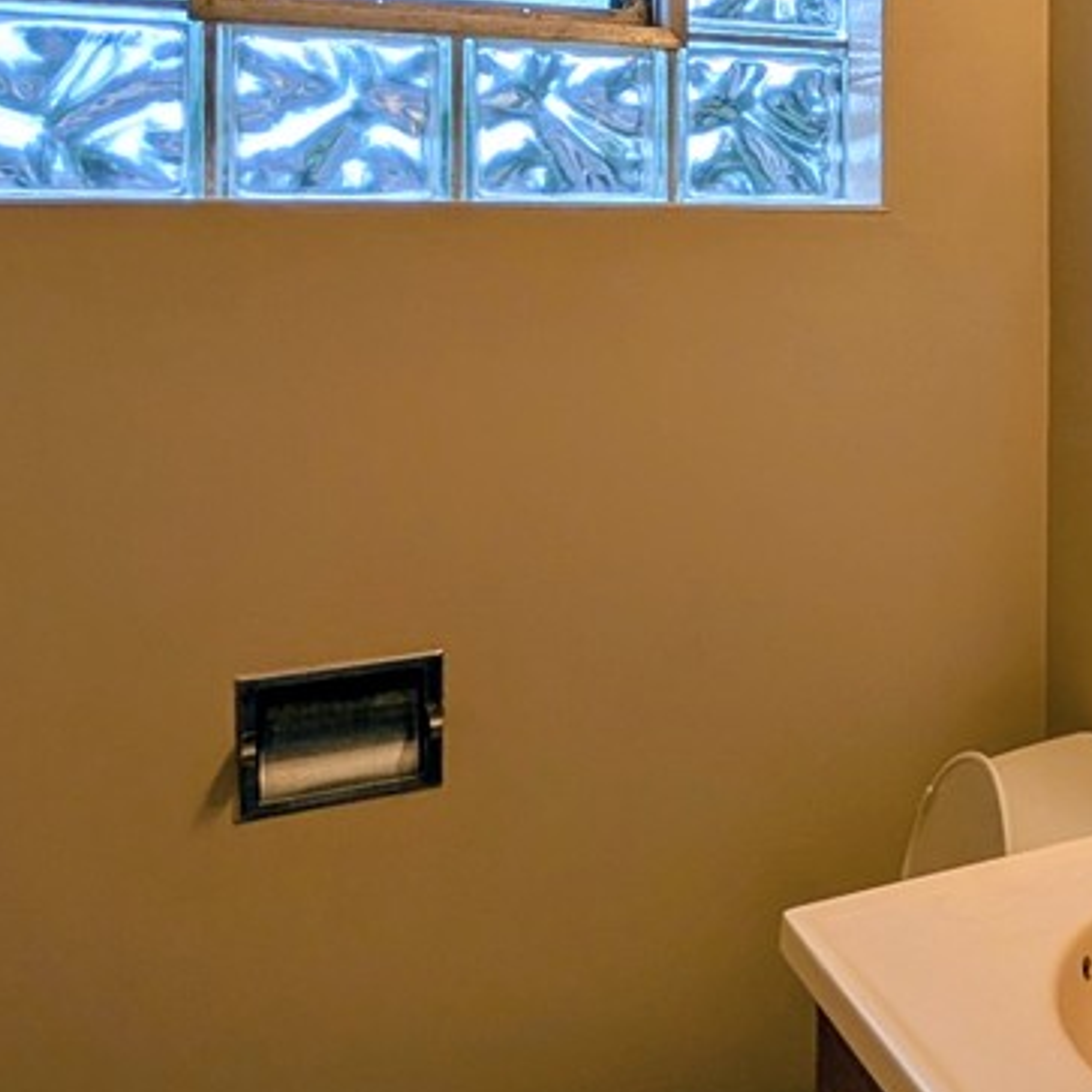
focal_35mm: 42
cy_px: 187
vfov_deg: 38.2
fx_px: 1499
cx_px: 1551
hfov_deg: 29.0
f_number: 1.7
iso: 48
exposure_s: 1/164
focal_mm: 2.02
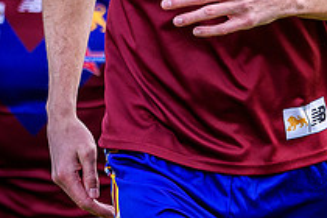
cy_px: -193
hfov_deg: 2.1
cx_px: 271
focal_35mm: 980
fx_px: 8901
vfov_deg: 1.4
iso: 450
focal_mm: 145
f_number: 2.8
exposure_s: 1/2000
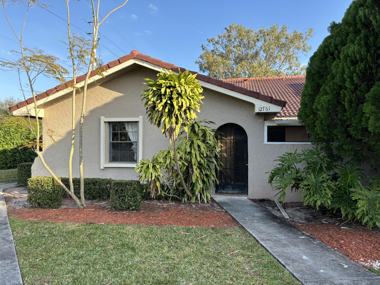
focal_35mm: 26
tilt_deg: +1.0
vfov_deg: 53.1
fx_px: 285
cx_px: 190
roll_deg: -0.5
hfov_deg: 67.3
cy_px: 142
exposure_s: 1/880
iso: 50
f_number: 1.6
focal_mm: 5.96
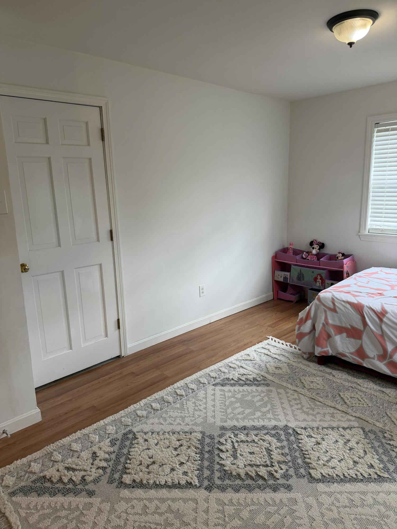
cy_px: 264
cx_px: 198
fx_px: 367
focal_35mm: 24
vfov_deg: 71.6
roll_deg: +1.8
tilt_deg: -11.8
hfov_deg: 56.8
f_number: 1.78
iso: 125
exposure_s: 1/120
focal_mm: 6.76
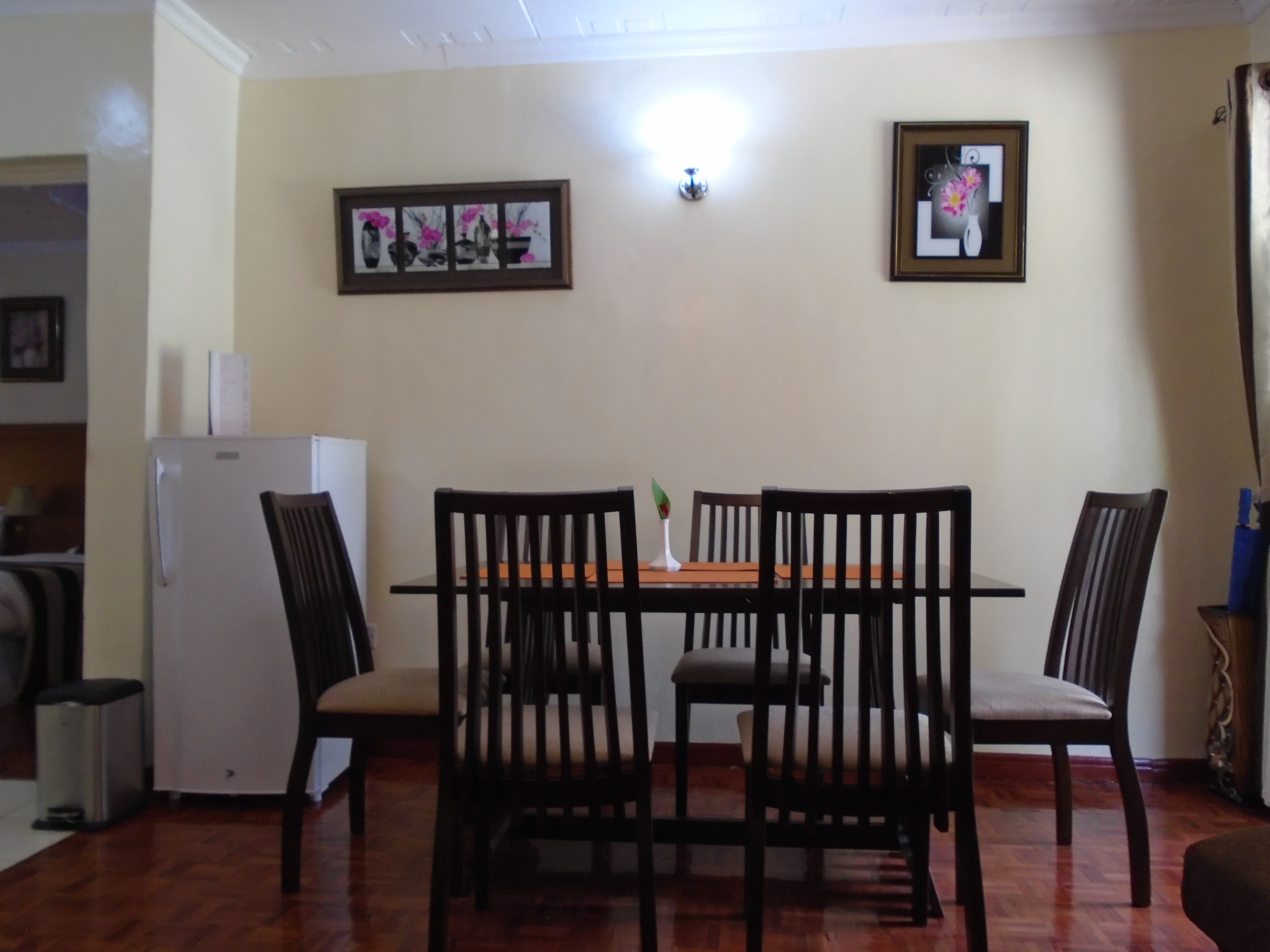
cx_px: 635
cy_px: 476
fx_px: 954
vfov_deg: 53.1
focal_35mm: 26
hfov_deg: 67.3
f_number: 3.2
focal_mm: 4.6
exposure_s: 1/30
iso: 200
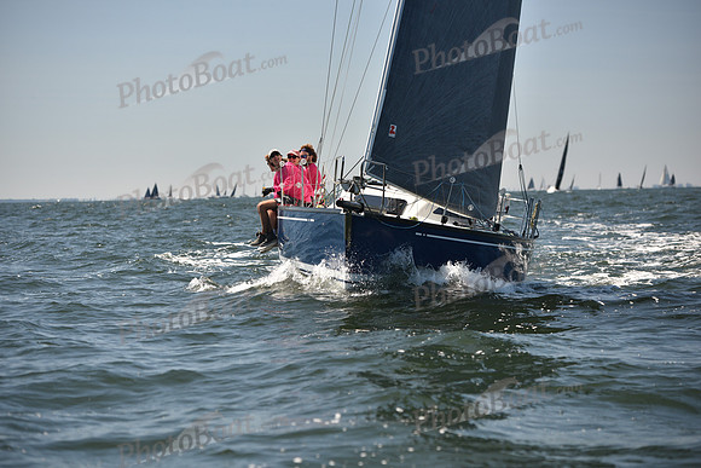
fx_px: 2181
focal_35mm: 112
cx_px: 350
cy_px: 234
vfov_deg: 12.2
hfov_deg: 18.3
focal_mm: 112
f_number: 3.5
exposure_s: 1/1250
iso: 250
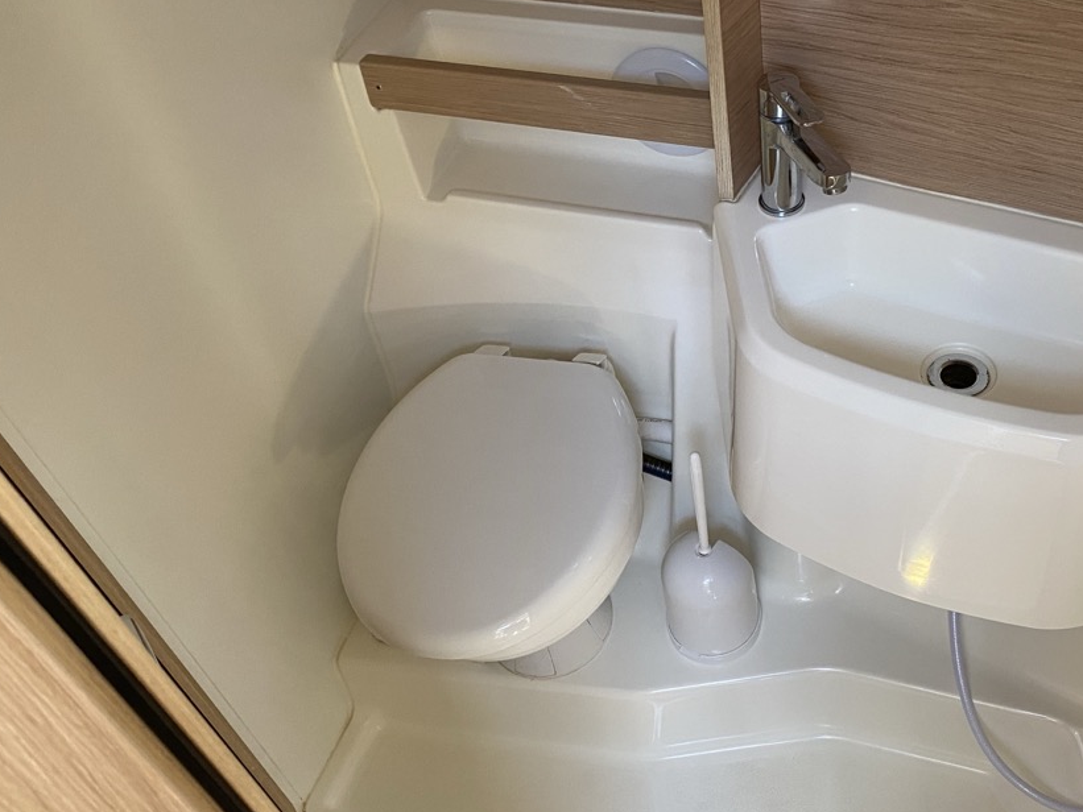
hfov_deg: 47.9
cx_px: 751
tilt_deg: -48.5
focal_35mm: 38
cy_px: 420
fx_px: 1189
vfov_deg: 37.7
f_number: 1.8
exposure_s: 1/60
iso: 160
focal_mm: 4.25
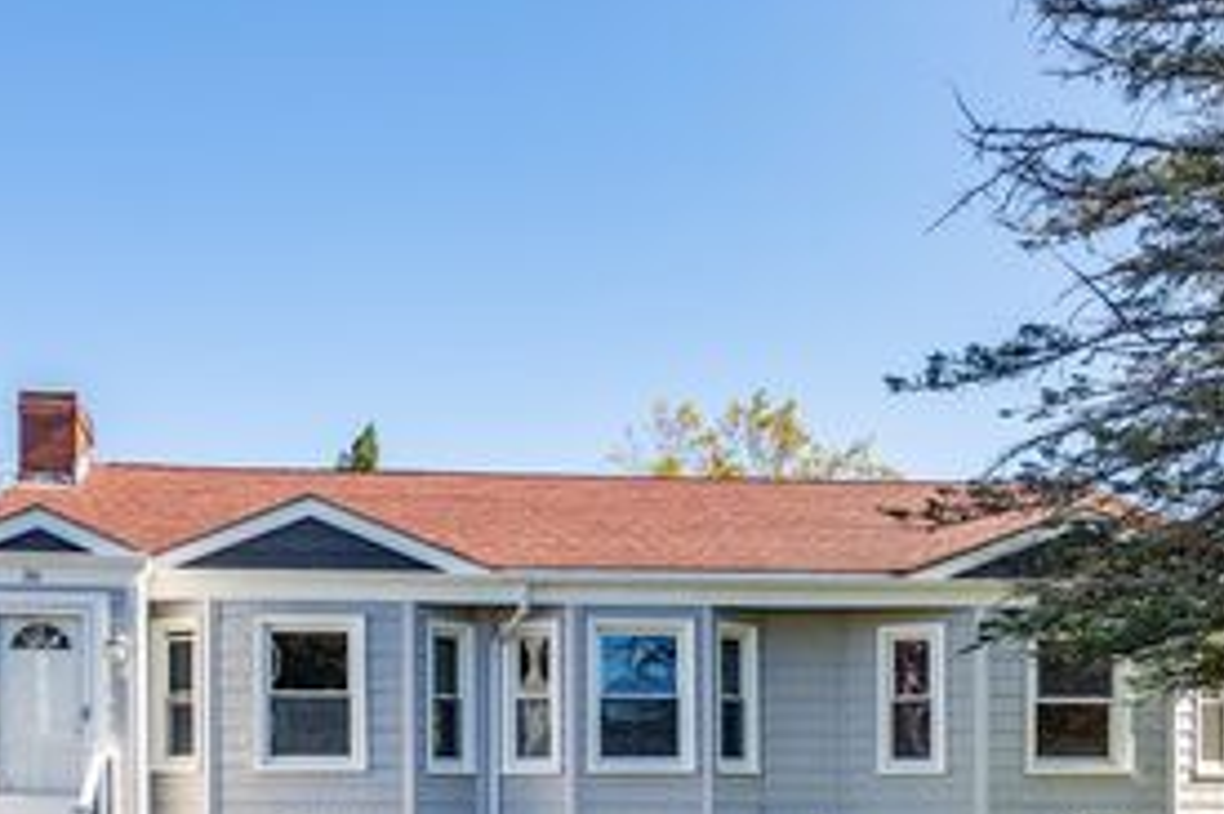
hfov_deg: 48.4
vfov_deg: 32.4
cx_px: 570
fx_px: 1359
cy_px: 656
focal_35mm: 40
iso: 100
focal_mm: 22
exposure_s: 1/200
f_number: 6.3
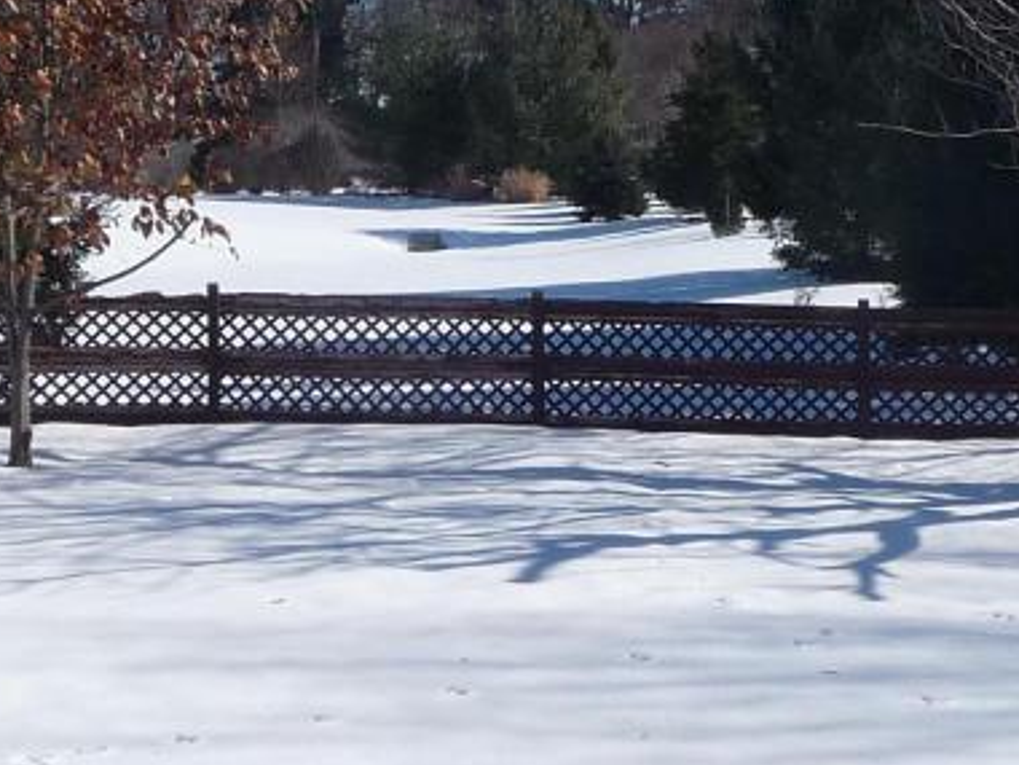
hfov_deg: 18.7
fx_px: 3091
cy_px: 293
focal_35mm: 105
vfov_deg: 14.1
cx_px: 558
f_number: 8
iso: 100
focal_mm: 5
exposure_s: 1/400
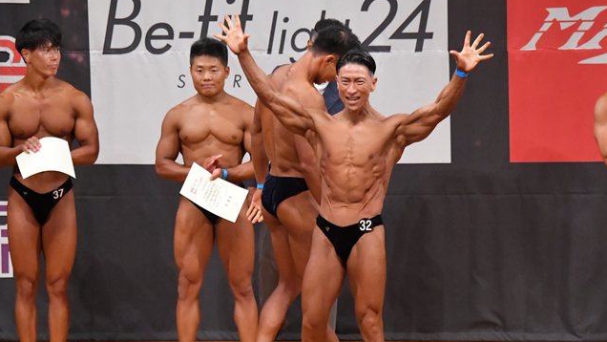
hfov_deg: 7.5
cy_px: 205
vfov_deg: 4.2
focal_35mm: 287
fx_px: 4620
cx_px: 307
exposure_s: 1/400
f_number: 5.6
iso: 8000
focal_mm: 150
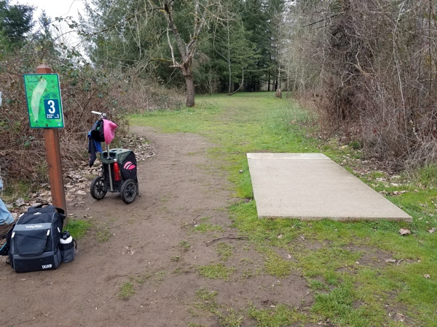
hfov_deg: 67.3
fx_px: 328
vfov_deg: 53.1
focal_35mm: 26
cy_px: 164
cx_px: 218
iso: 40
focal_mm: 4.2
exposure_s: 1/428
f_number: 1.7
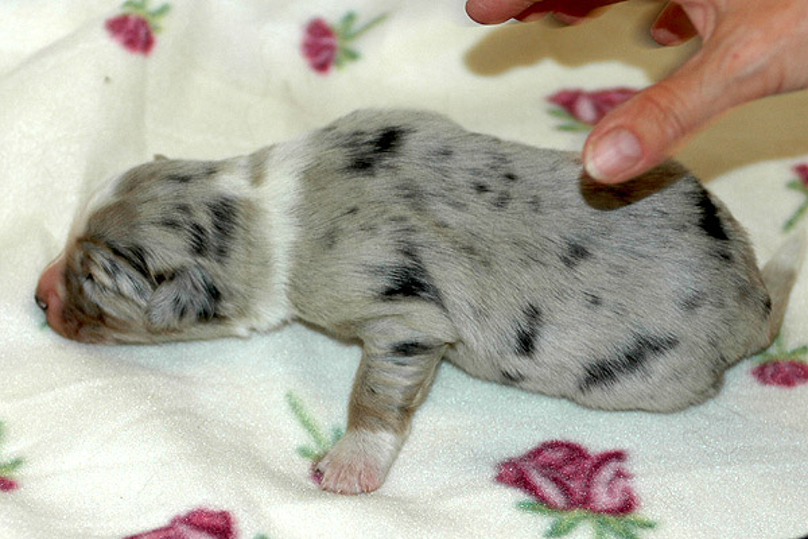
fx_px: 1515
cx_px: 404
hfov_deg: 29.9
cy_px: 270
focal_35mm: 68
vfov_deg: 20.2
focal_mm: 45
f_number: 3.5
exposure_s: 1/60
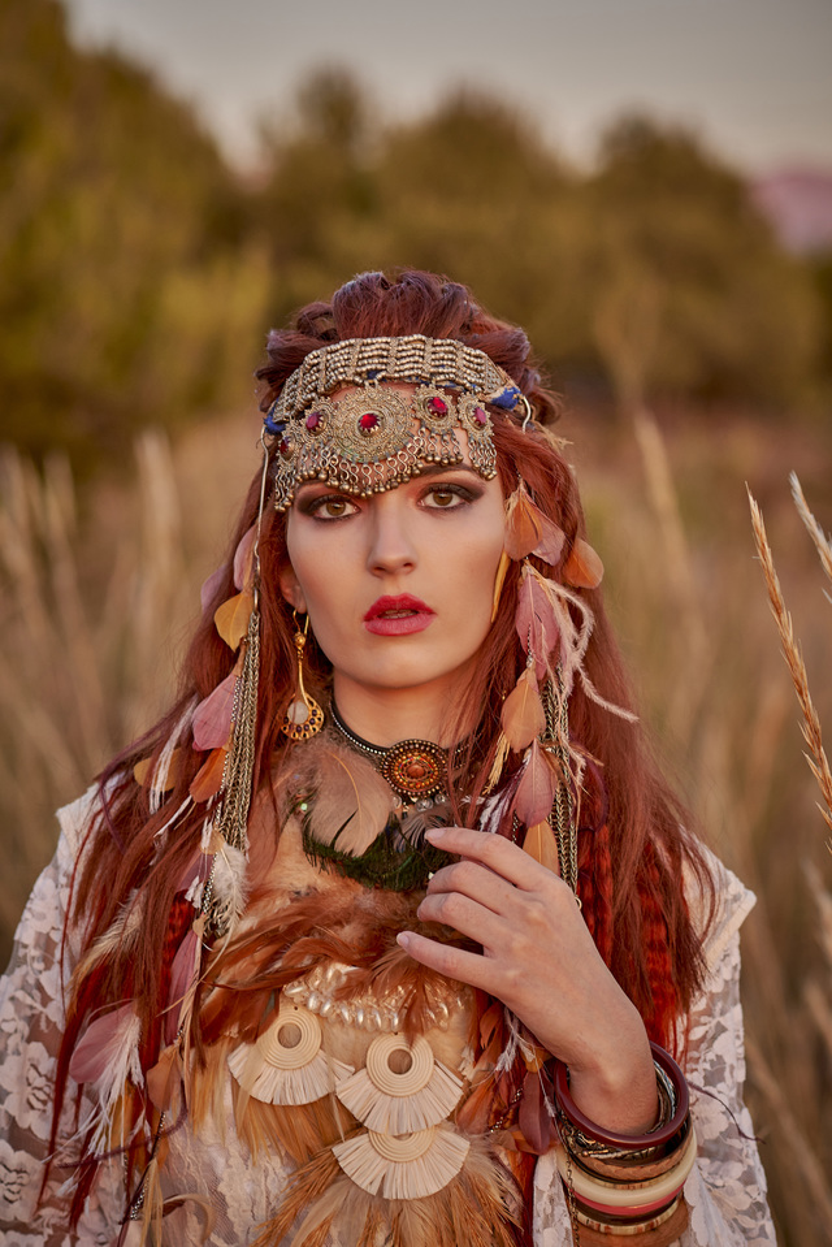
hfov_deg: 16.1
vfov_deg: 23.9
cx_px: 416
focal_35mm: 85
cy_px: 624
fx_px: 2944
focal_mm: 85
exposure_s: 1/160
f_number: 3.5
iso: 200
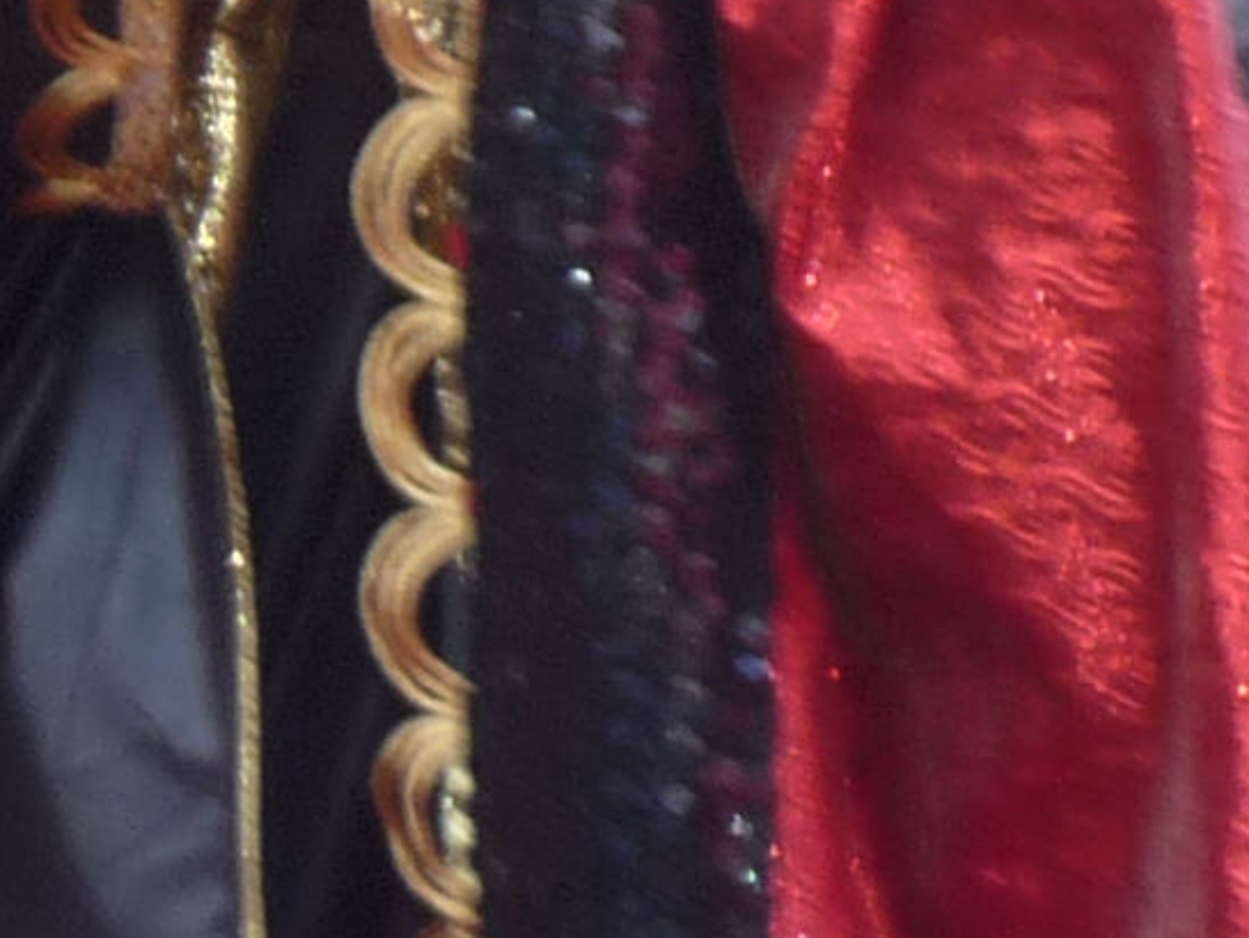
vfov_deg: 7.7
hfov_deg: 9.5
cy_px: -674
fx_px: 6785
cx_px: -1652
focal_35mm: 188
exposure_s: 1/60
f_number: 2.8
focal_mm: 4.8
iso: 100
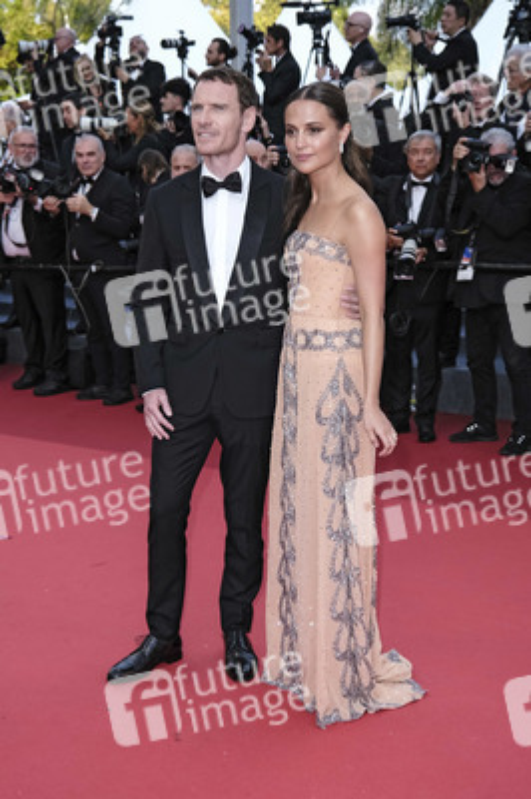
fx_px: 909
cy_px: 400
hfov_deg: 32.6
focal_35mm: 41
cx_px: 266
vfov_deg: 47.4
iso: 250
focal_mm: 27.5
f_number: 4
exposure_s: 1/250
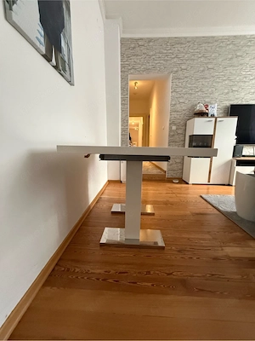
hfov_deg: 85.7
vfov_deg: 102.1
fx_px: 138
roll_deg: -0.1
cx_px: 128
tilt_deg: -8.9
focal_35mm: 14
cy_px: 170
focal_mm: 2.22
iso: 800
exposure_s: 1/60
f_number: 2.2
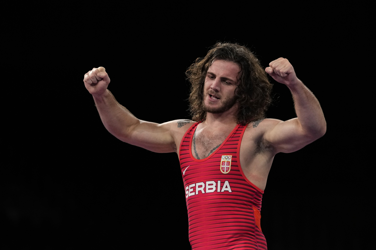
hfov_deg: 11.5
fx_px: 1859
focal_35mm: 178
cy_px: 125
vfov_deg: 7.7
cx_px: 188
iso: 2500
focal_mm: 178
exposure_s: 1/2500
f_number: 4
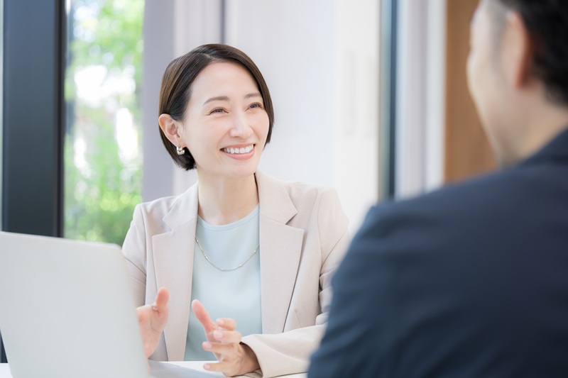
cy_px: 189
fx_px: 1136
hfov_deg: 28.1
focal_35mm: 72
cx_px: 284
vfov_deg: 18.9
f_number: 2.8
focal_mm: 72
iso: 640
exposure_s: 1/250
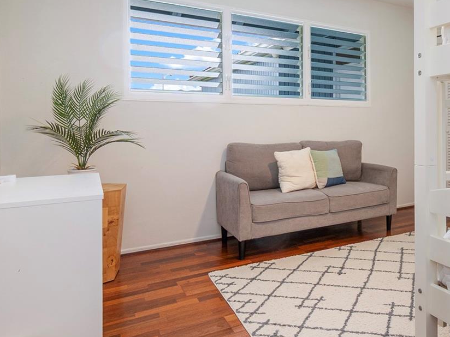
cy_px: 146
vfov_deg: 49.6
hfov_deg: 57.3
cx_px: 377
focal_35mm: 28
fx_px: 364
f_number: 8
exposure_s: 1/20
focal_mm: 10
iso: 250
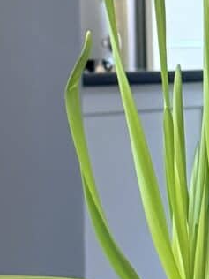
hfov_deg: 6.0
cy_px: 177
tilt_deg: -4.8
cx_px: 399
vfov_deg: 8.1
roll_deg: -1.3
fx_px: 1956
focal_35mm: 243
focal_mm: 6.76
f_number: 1.78
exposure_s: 1/30
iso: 640
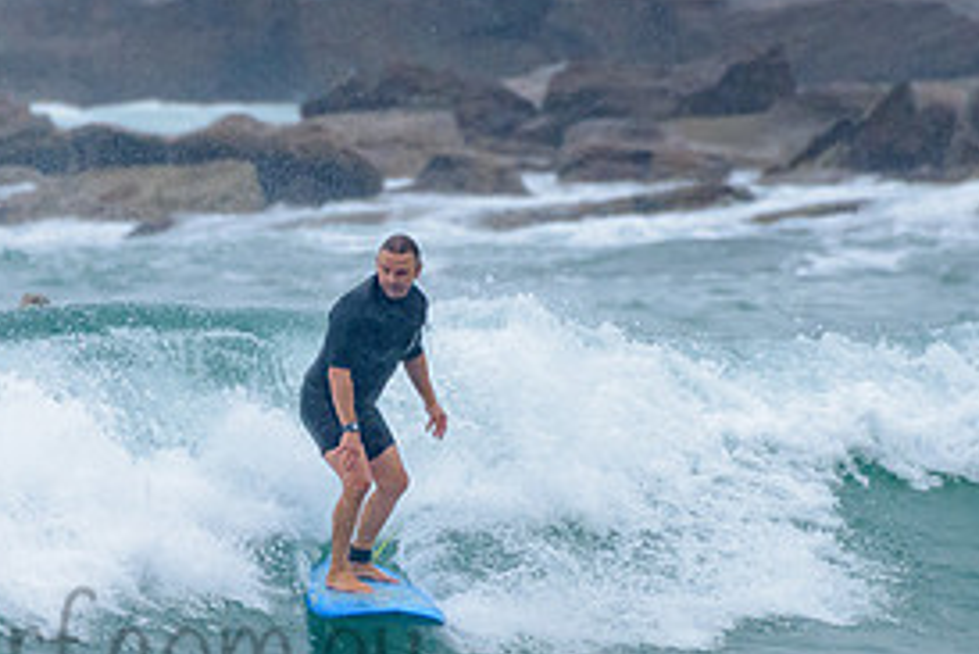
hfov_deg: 1.6
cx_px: 278
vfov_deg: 1.1
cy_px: 456
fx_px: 35288
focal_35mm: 1297
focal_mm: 500
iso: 1400
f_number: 5.6
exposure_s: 1/1250
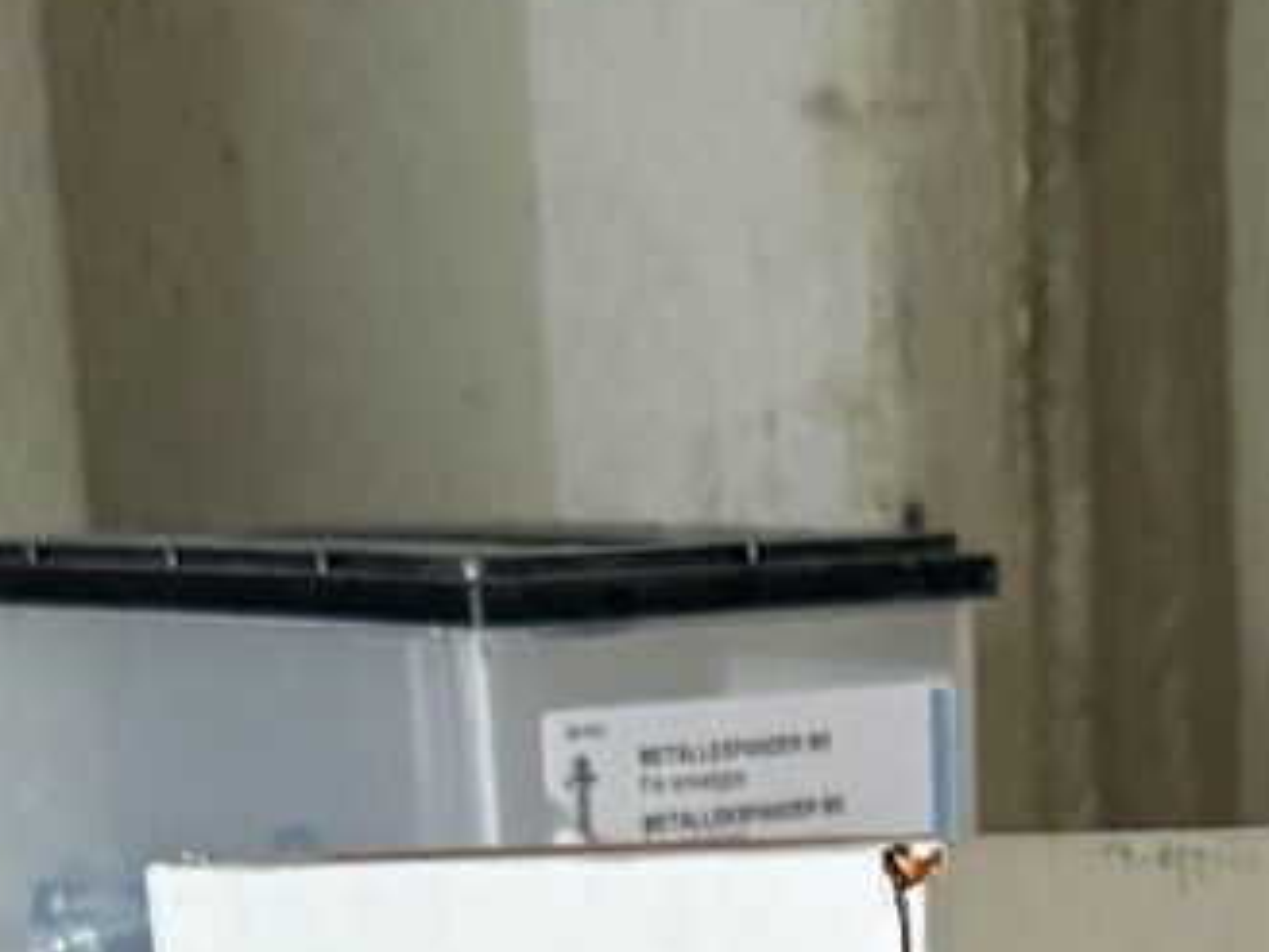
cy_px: 2082
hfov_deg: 16.6
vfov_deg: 11.1
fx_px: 4289
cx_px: 1110
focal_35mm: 117
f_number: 1.78
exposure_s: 1/60
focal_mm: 6.76
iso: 320
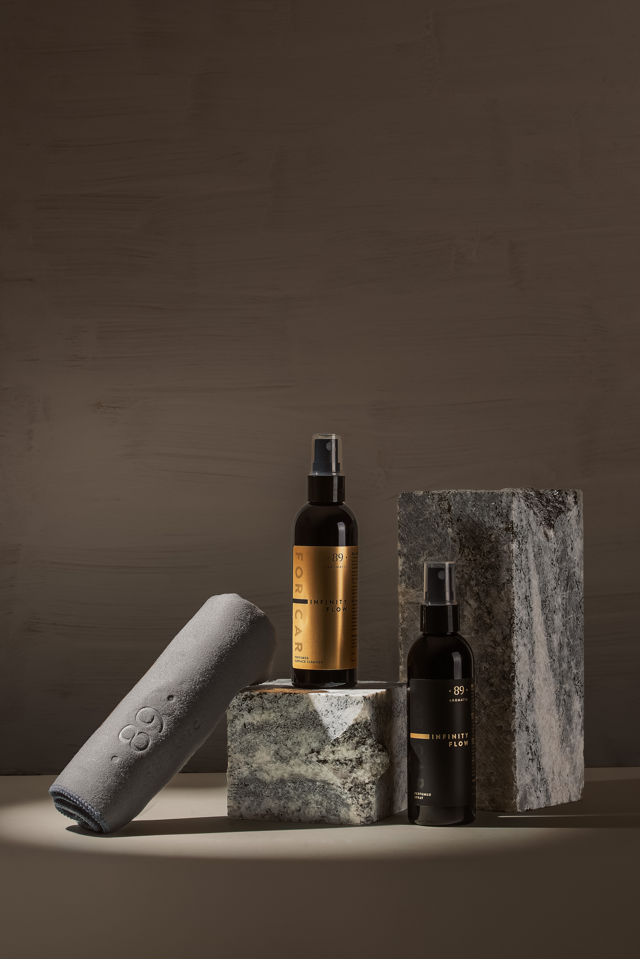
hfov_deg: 15.2
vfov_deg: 22.6
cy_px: 480
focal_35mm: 90
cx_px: 320
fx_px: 2398
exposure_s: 1/6
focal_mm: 90
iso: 160
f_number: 14
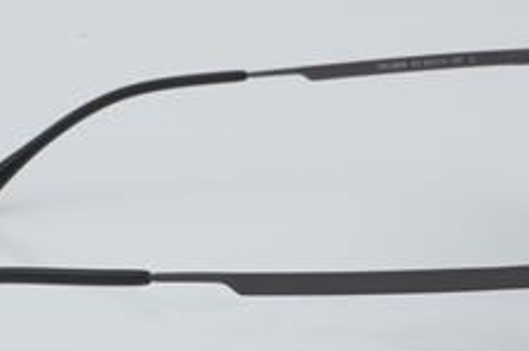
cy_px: 211
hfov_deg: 15.4
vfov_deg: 10.3
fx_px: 1952
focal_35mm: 133
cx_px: 255
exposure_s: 1/3
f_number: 32
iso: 100
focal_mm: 50
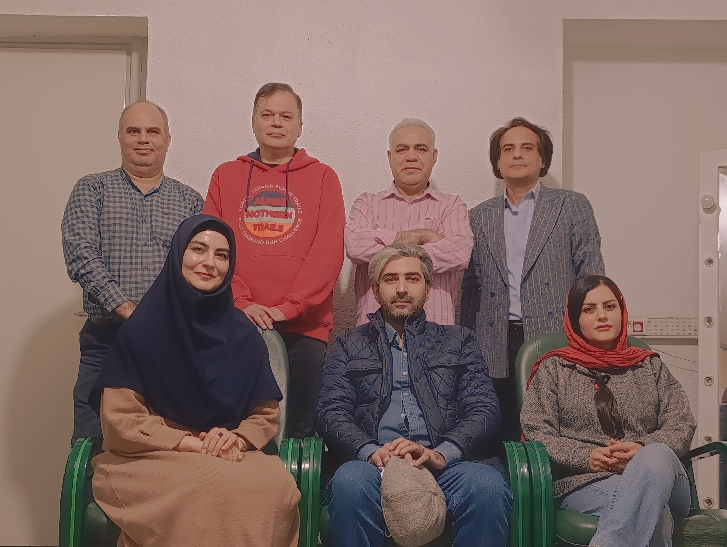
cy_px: 274
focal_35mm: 46
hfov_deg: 41.2
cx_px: 364
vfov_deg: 31.6
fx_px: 967
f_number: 1.65
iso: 1219
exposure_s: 1/50
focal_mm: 6.11
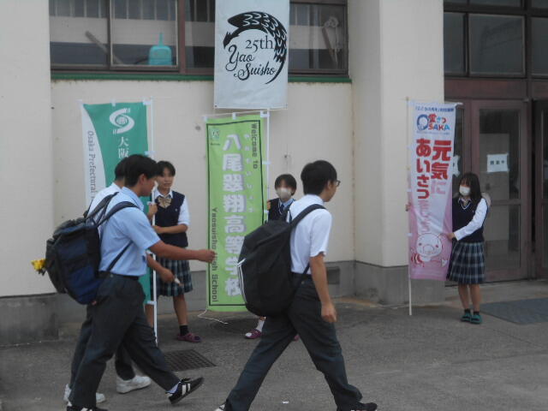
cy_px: 206
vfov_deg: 25.2
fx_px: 918
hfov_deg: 33.2
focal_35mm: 58
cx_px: 274
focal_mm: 10
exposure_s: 1/320
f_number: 4.9
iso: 80
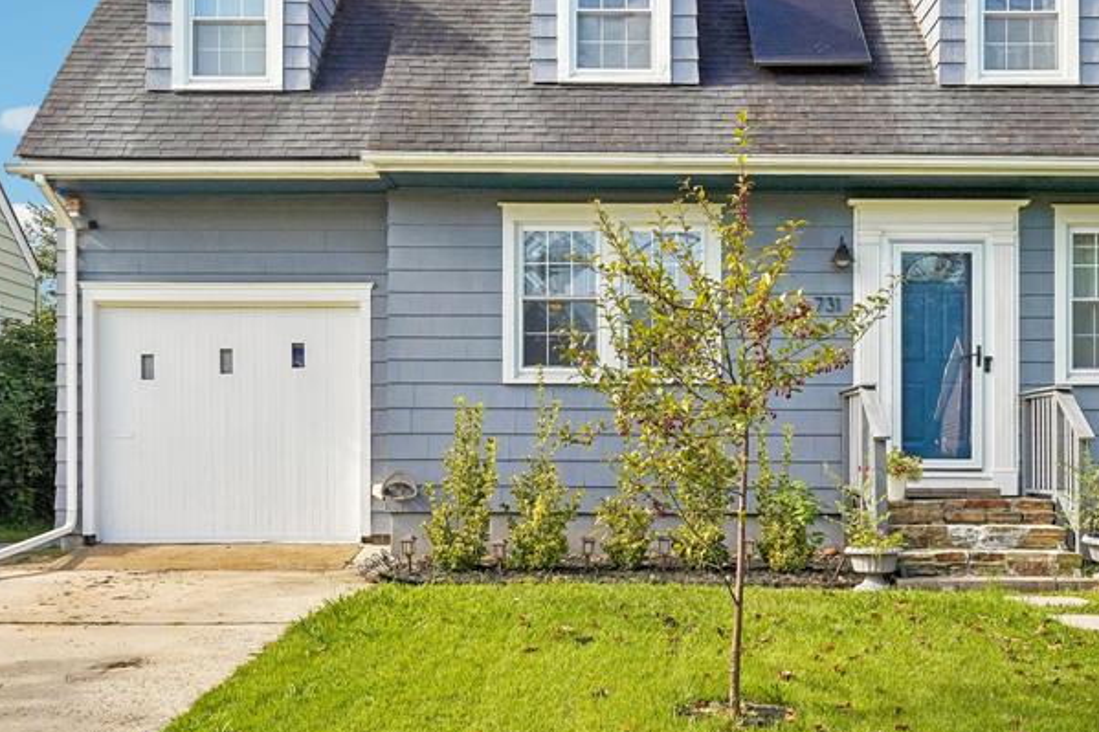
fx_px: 1251
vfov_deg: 32.4
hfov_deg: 47.3
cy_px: 270
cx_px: 629
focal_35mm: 41
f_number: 8
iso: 500
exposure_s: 1/1250
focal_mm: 24
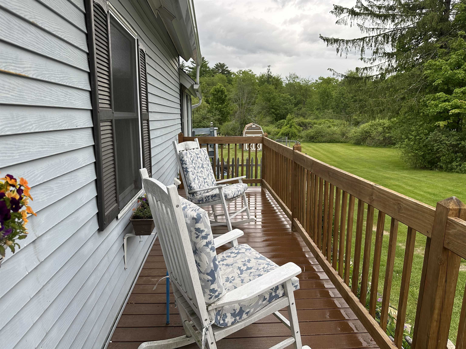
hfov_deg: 71.6
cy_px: 174
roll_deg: +0.2
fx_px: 323
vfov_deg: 56.8
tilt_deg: -9.2
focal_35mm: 24
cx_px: 233
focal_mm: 6.86
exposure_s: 1/663
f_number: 1.78
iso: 80
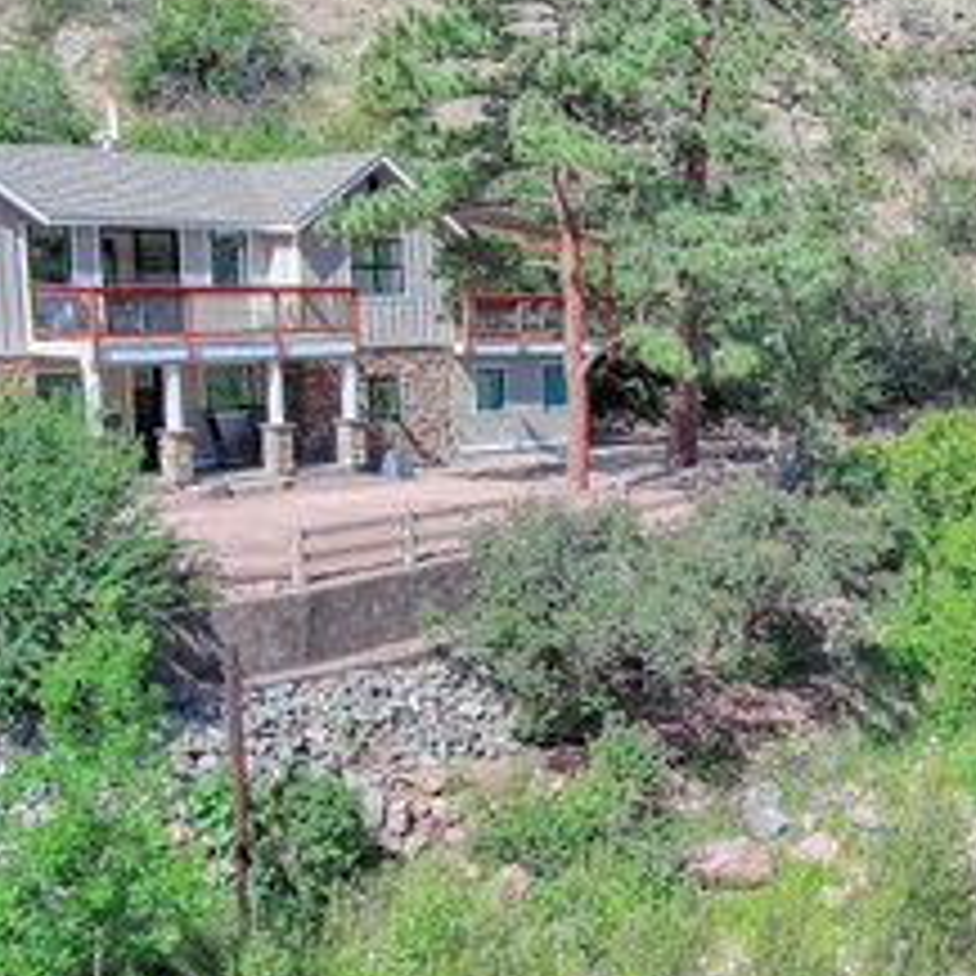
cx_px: 837
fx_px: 2169
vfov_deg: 25.2
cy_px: 648
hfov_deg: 24.8
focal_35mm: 68
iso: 100
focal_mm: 10.6
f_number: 2.8
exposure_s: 1/767
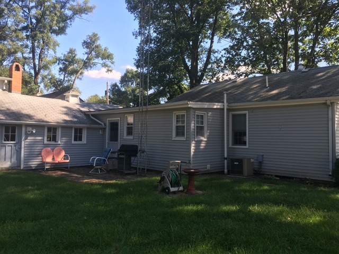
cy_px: 127
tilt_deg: +6.0
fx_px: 284
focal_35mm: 29
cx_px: 170
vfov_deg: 48.2
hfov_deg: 61.7
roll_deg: -1.6
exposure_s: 1/460
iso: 25
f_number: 2.2
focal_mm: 4.15
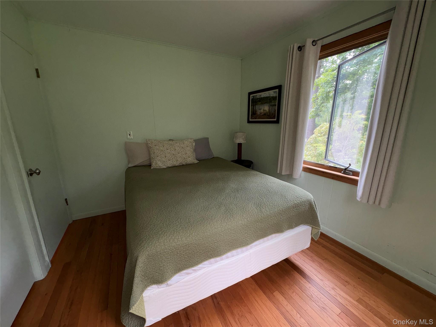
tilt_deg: -13.5
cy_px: 164
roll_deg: +0.6
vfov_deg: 85.7
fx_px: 176
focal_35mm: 14
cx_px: 218
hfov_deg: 102.1
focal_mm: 2.22
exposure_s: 1/72
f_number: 2.2
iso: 64
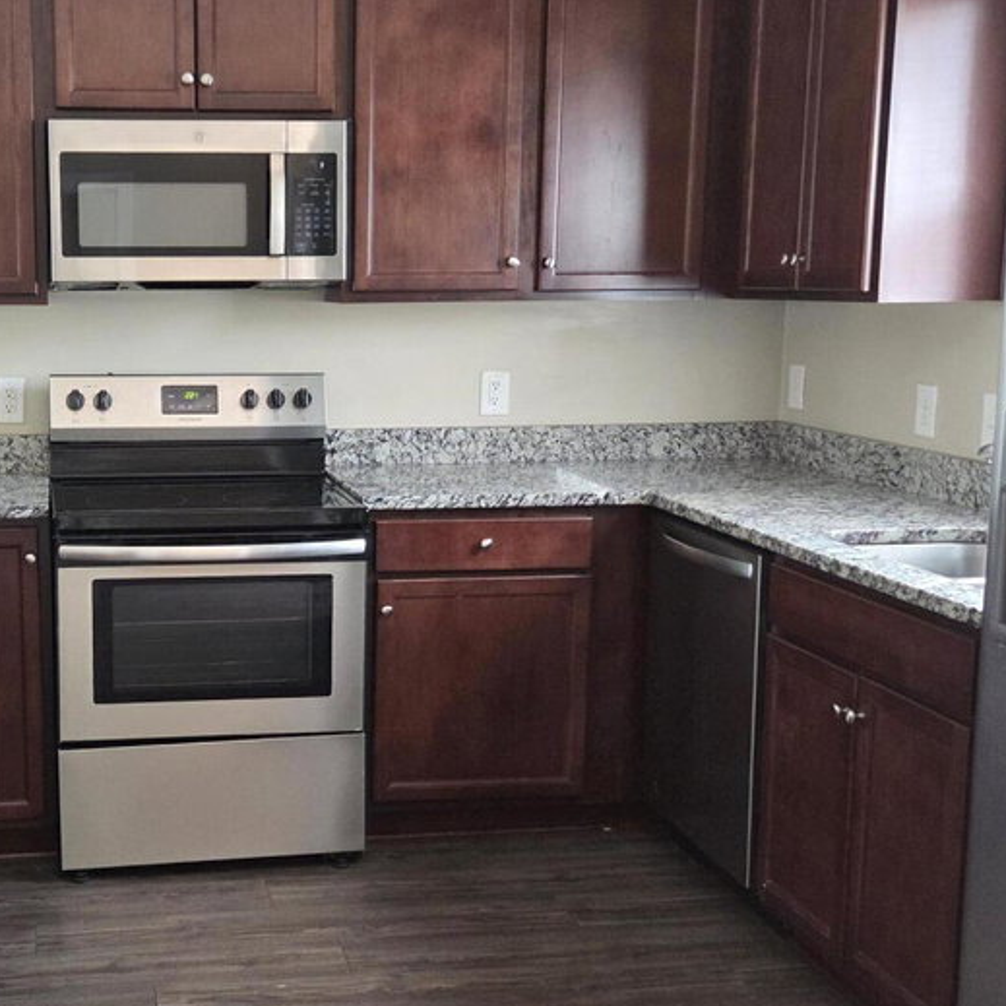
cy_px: 523
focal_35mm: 47
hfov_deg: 35.0
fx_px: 1545
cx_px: 211
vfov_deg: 36.1
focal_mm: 5.4
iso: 250
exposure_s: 1/120
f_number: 1.8
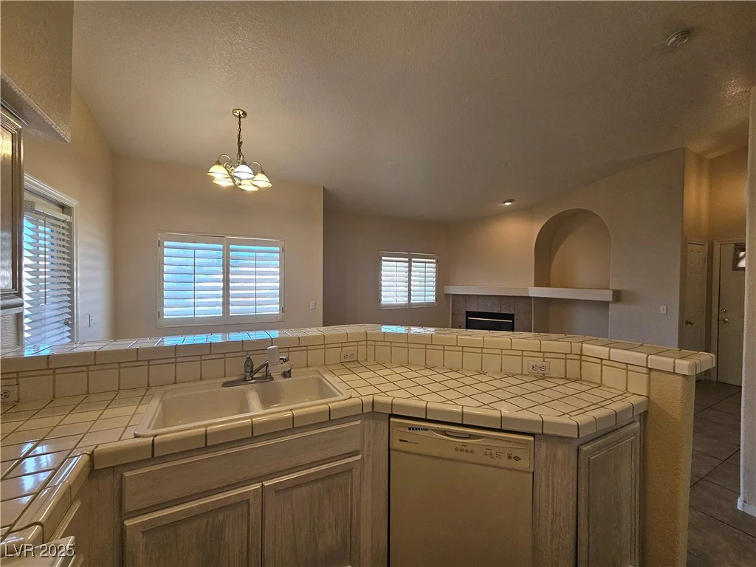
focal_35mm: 13
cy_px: 284
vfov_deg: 89.9
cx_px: 378
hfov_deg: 106.2
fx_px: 284
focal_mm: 2.2
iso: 100
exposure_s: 1/120
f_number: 2.2
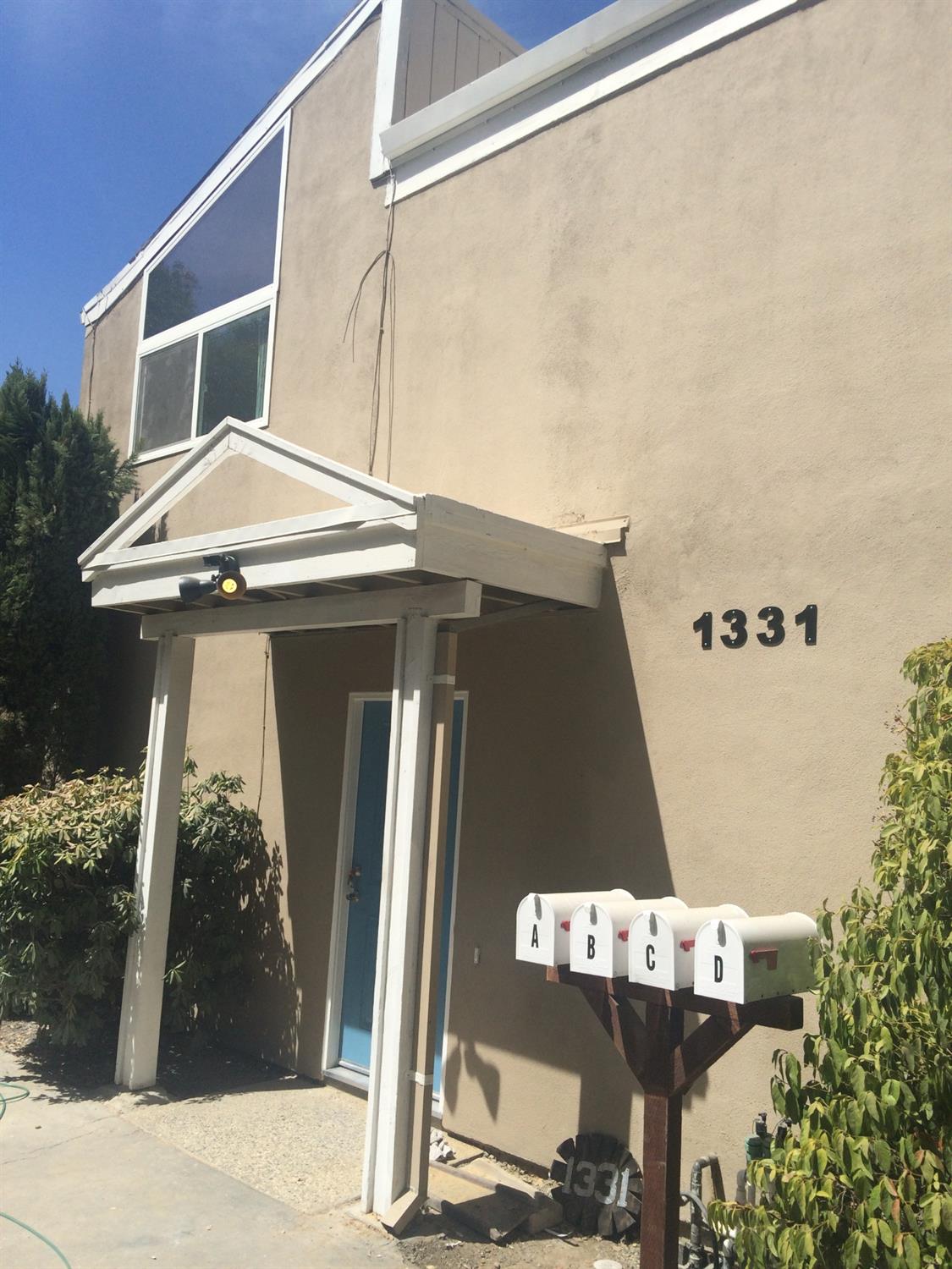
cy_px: 634
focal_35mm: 29
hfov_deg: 48.2
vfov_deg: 61.7
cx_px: 476
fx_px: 1063
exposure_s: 1/3165
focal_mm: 4.15
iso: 32
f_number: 2.2
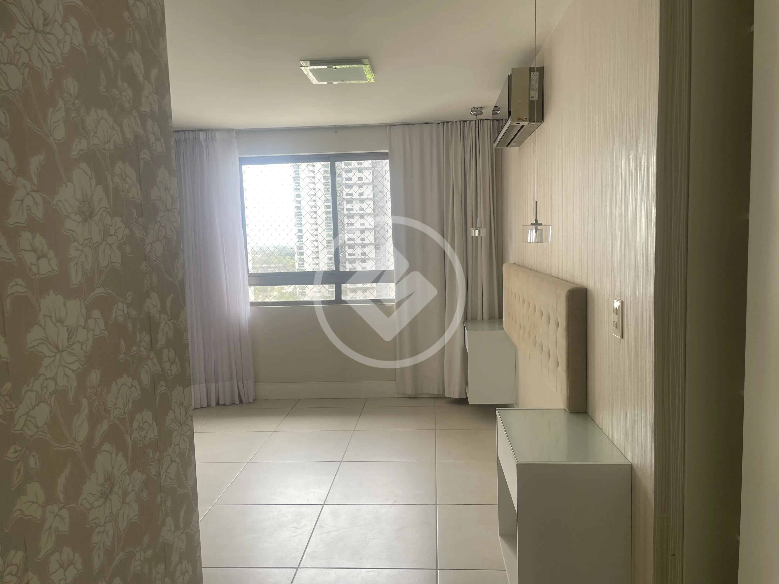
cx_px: 390
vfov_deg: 53.1
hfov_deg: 67.3
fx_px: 585
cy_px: 292
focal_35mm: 26
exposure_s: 1/121
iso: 32
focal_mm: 4.2
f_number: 1.6
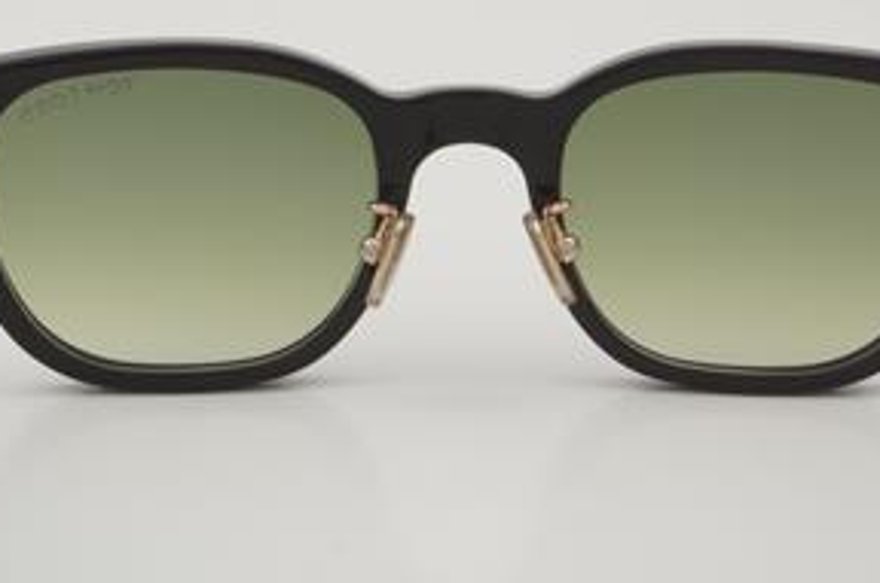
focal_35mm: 115
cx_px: 474
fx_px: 2799
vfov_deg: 11.9
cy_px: 208
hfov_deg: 17.9
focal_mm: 55
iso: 100
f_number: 32
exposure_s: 1/3
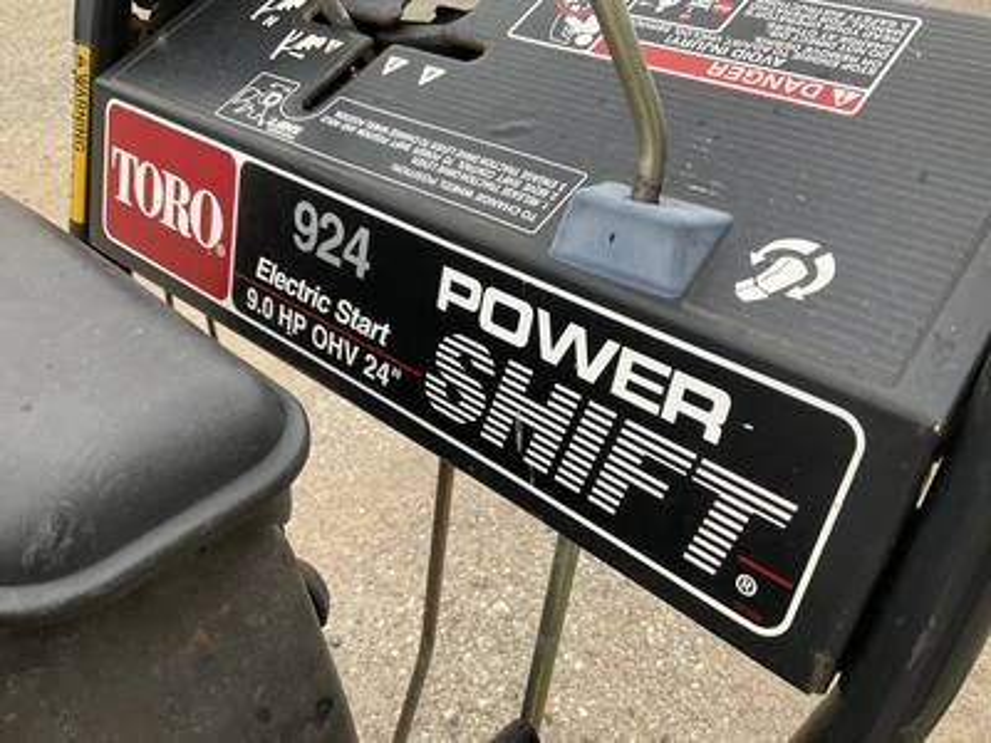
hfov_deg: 61.7
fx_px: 830
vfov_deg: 48.2
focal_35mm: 29
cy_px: 372
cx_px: 496
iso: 64
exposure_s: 1/122
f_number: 1.8
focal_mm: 3
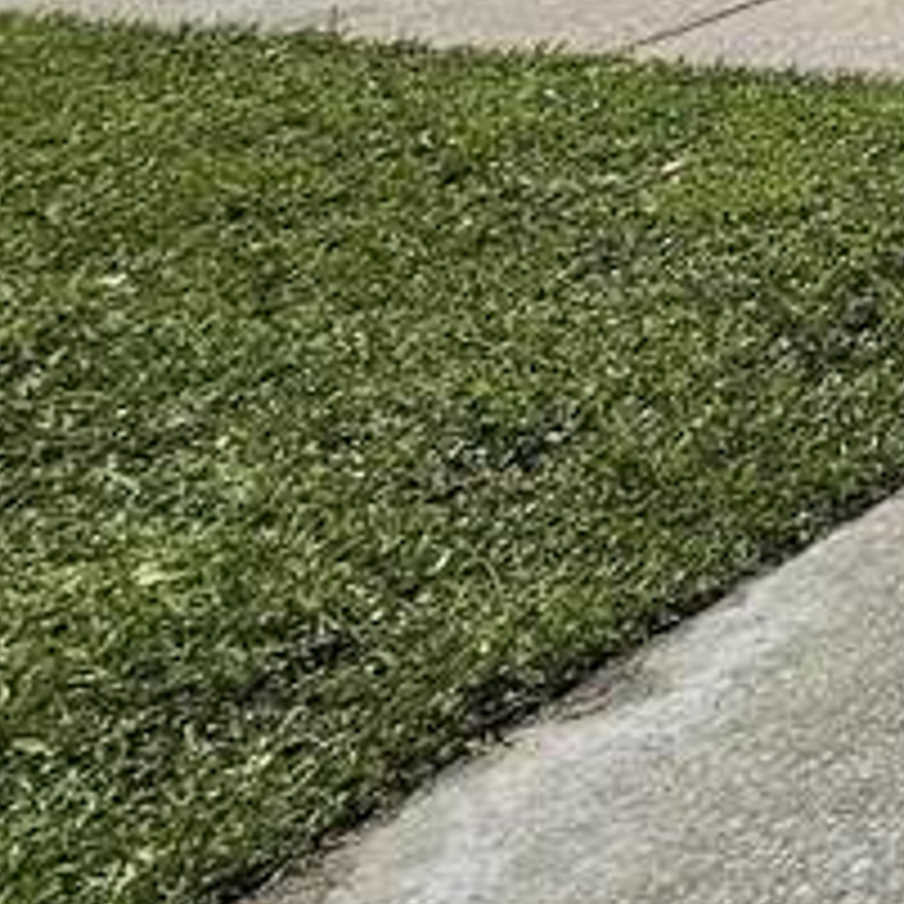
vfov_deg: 17.3
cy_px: -900
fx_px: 2157
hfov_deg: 10.9
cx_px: 2842
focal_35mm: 73
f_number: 2.2
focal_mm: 2.2
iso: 50
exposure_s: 1/4076
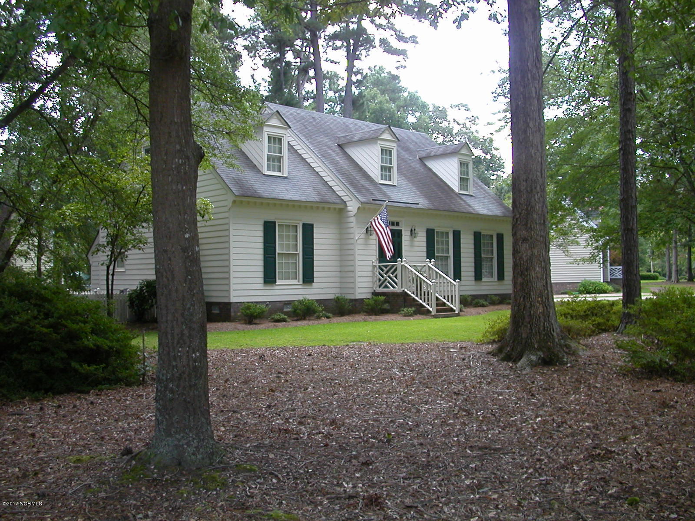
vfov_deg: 38.7
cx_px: 348
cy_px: 260
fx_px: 743
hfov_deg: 50.1
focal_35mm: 37
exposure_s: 1/171
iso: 100
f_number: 2.7
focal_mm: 5.6
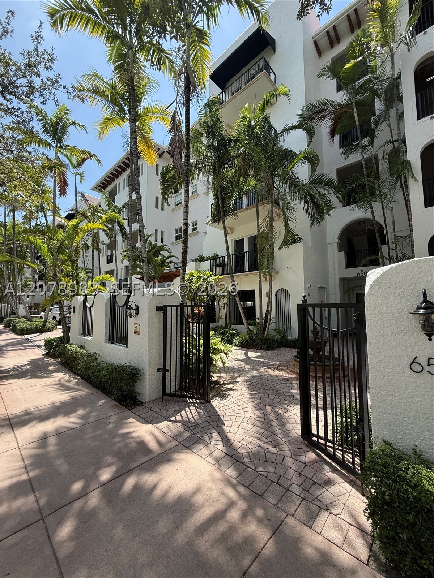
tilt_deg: +5.2
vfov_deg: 102.1
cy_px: 289
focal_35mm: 14
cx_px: 217
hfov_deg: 85.7
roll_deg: -1.4
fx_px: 234
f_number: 2.2
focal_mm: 2.22
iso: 64
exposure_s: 1/1033
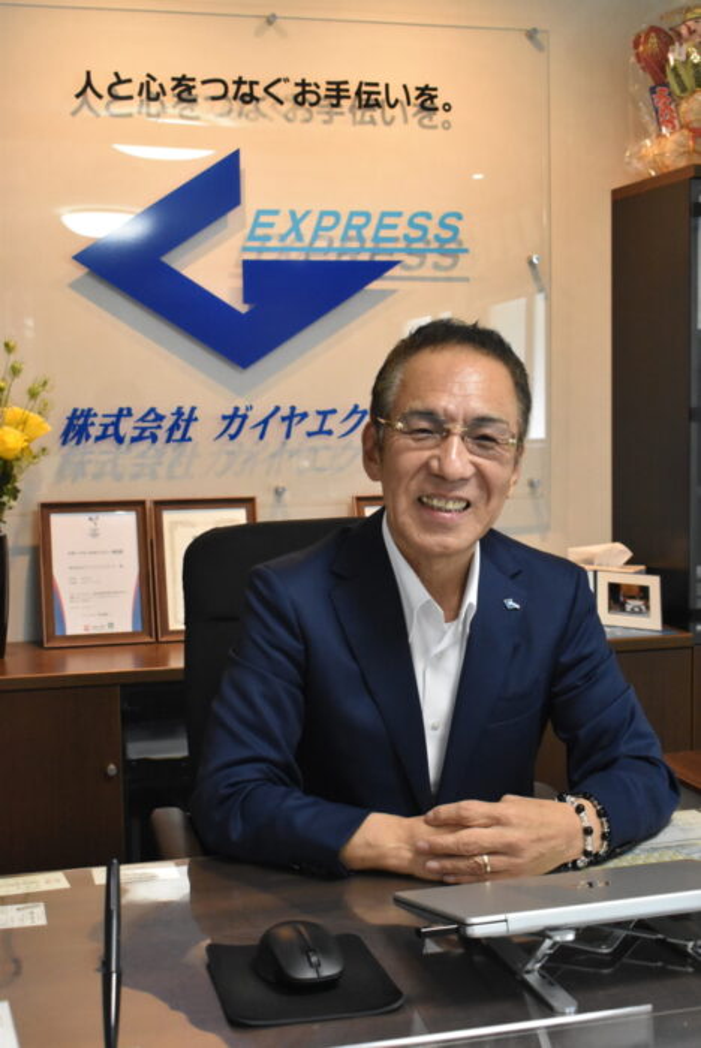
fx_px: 1487
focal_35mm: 51
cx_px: 350
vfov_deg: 38.9
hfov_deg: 26.5
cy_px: 524
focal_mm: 34
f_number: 7.1
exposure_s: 1/80
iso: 3200
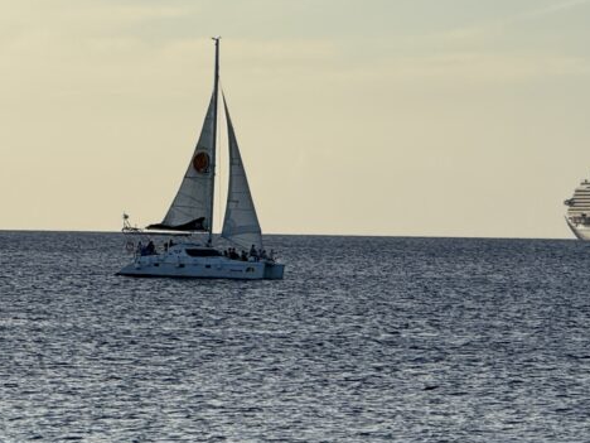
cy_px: 136
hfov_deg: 10.0
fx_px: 3358
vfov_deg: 7.5
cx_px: 403
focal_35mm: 197
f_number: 2.8
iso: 50
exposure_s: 1/1513
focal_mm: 15.66
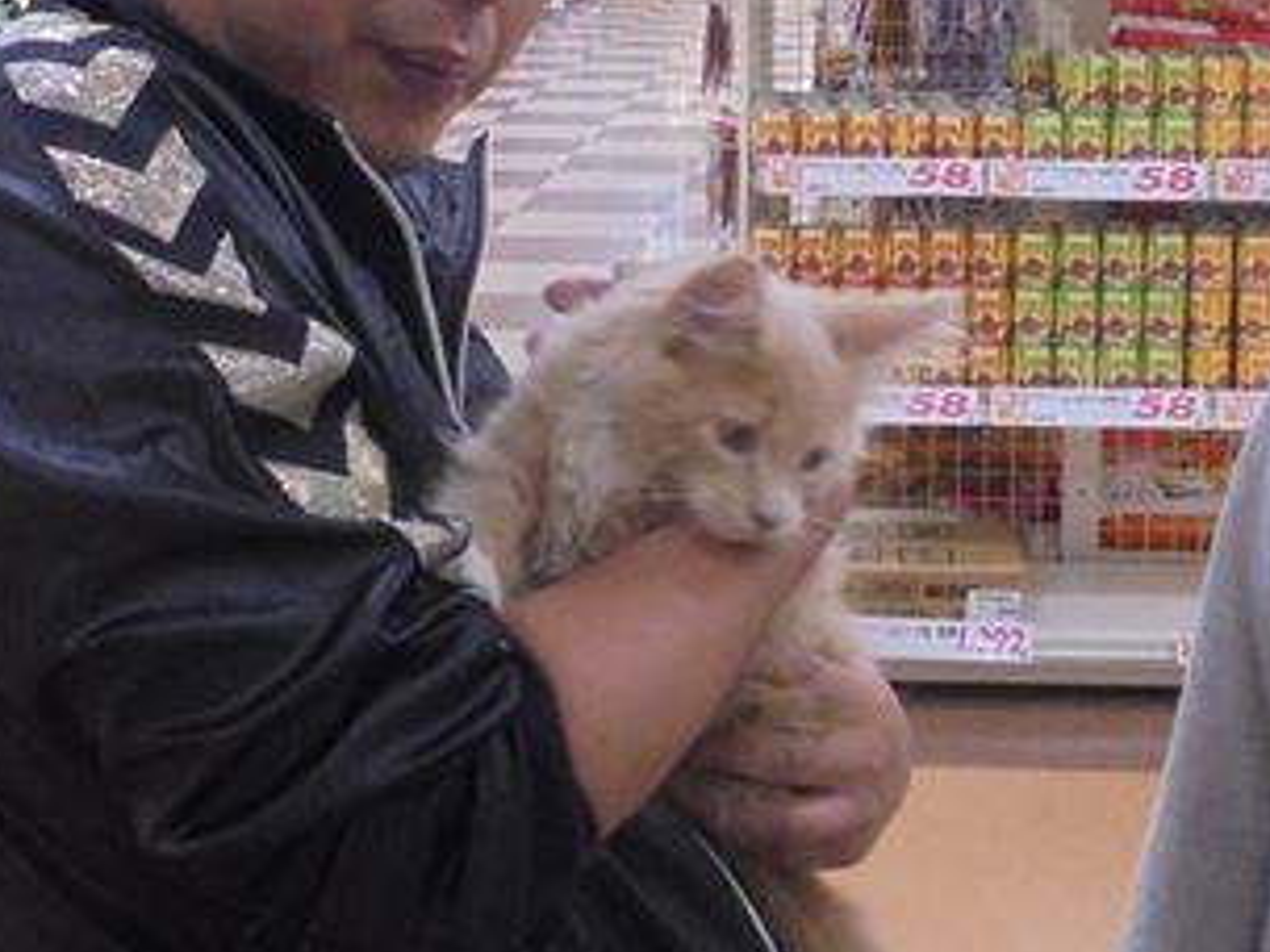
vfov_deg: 21.3
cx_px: 756
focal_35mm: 67
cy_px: 54
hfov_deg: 28.9
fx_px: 2458
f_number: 4
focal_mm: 6.1
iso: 400
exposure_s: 1/50
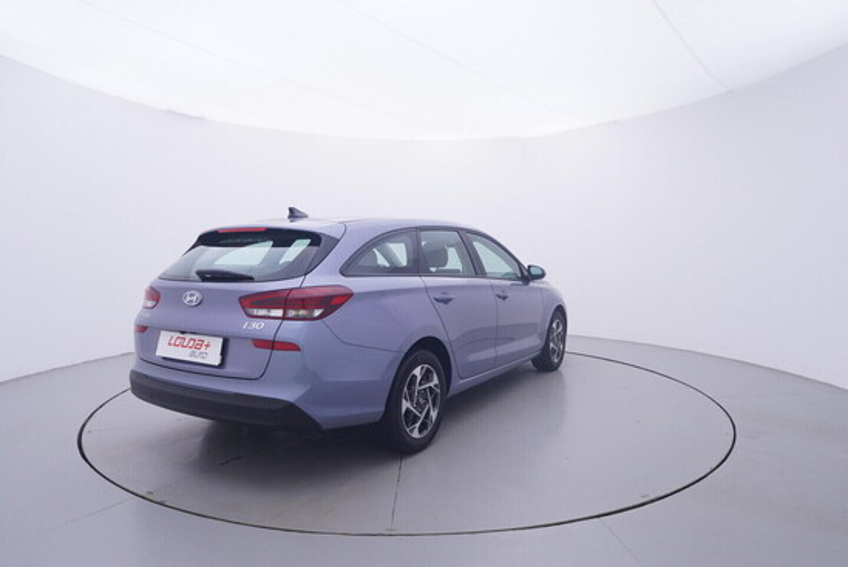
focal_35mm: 22
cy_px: 284
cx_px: 424
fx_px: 530
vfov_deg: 56.2
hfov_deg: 77.3
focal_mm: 15
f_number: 5
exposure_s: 1/80
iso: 200
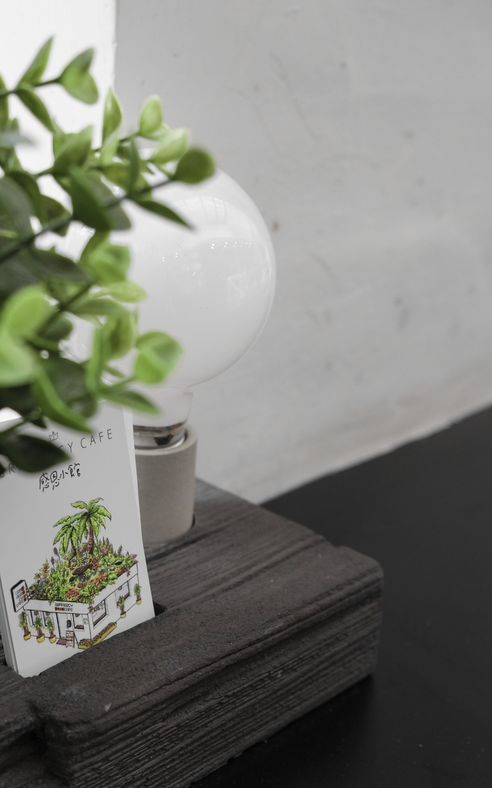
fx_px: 1116
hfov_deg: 24.7
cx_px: 153
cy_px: 461
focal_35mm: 52
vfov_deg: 38.8
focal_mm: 23.3
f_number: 4
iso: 400
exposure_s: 1/60
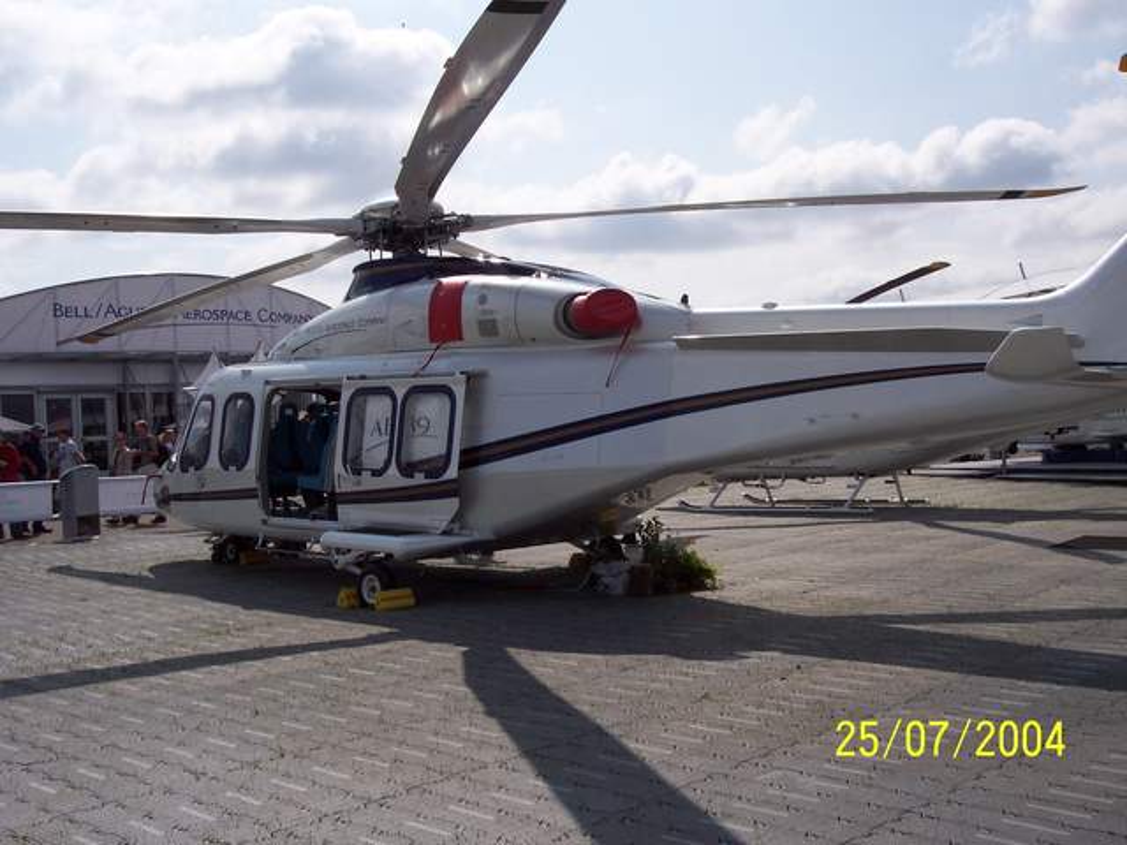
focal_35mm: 38
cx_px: 564
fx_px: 1237
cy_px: 422
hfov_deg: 49.0
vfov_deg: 37.7
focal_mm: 8
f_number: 4.8
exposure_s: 1/1000
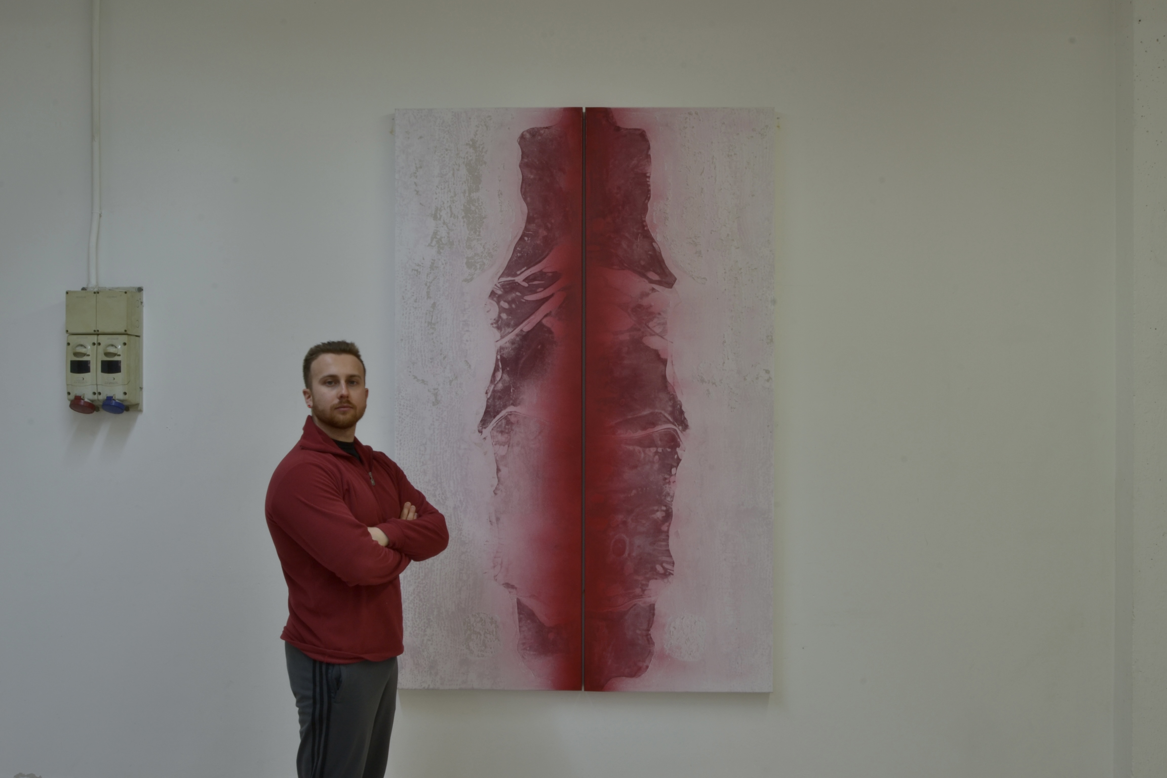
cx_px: 584
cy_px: 389
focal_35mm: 30
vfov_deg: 43.6
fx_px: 972
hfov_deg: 61.9
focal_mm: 20
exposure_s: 1/1.6
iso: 100
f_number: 22
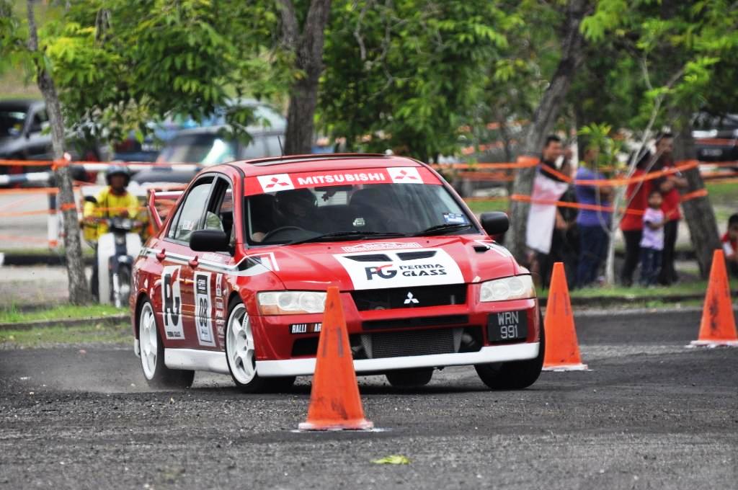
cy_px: 245
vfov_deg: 2.3
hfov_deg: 3.4
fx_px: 12284
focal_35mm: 600
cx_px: 369
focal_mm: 400
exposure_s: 1/800
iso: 400
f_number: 5.6
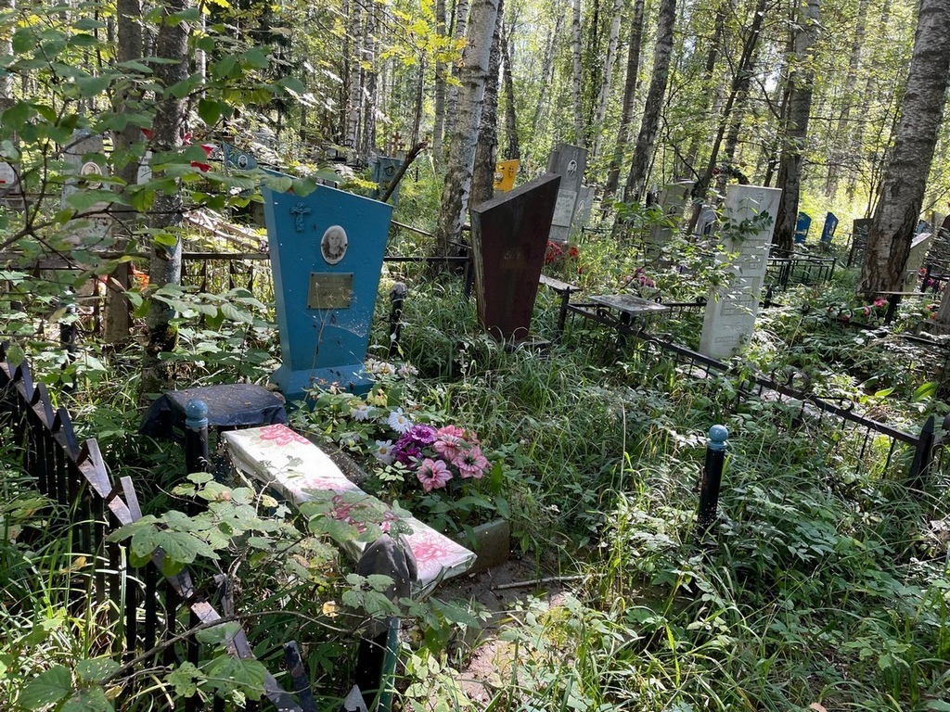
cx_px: 475
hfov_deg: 67.3
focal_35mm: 26
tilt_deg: -6.9
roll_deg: -8.5
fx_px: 714
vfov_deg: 53.1
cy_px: 356
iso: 40
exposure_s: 1/121
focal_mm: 4.2
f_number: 1.6
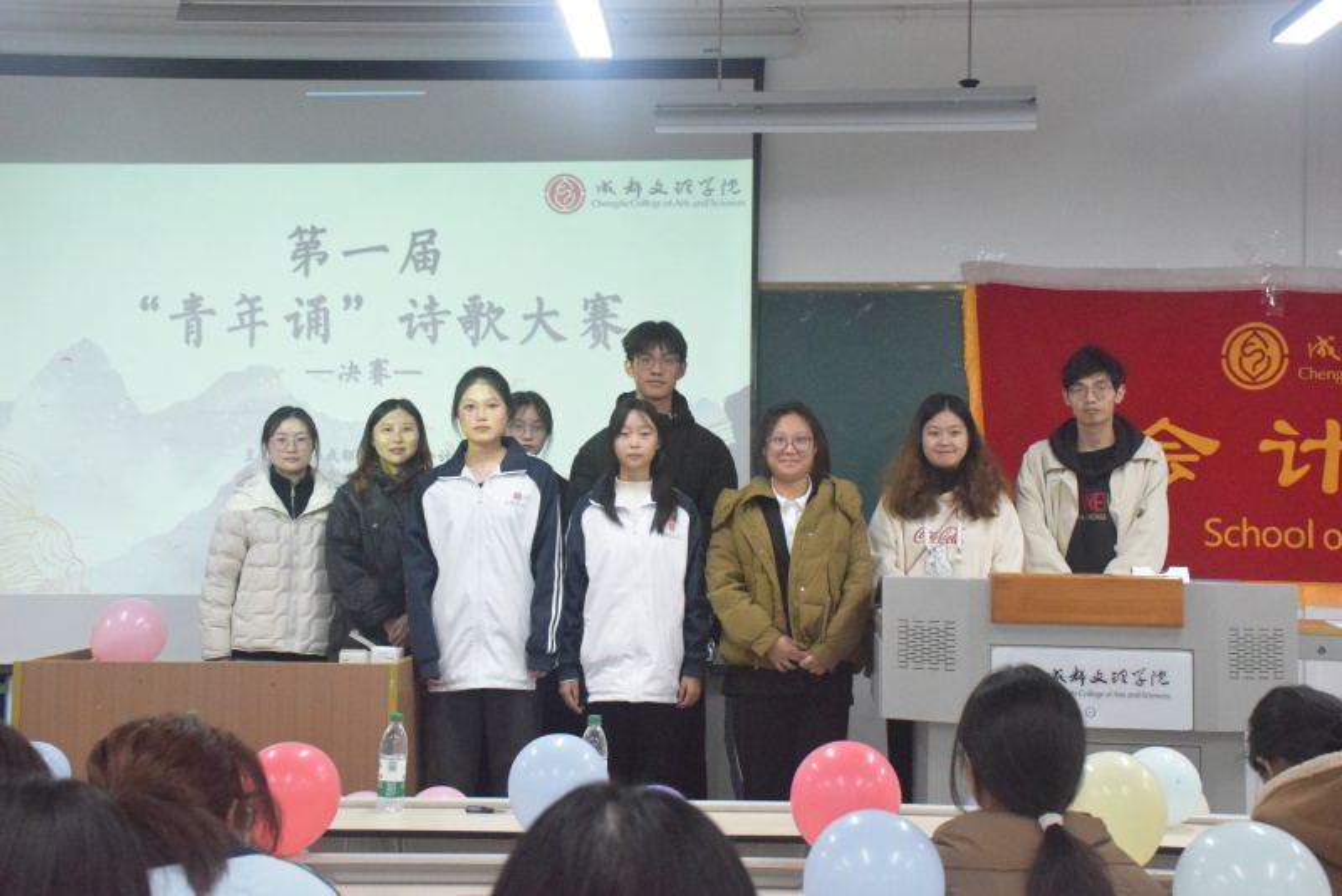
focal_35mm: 48
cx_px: 671
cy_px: 448
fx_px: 1790
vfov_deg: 28.1
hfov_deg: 41.1
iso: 10000
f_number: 8
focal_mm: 32
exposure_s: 1/250
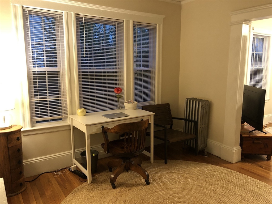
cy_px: 102
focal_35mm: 28
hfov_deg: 63.4
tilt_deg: -9.4
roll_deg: +0.7
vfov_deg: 49.7
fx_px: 220
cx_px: 136
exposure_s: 1/7
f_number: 1.8
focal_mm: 4
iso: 80
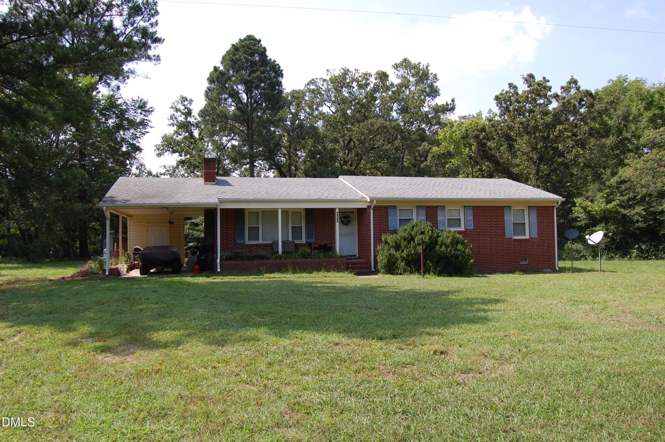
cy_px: 221
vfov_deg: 47.8
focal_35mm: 27
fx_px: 498
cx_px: 332
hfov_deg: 67.4
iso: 200
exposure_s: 1/200
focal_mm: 18
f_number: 7.1
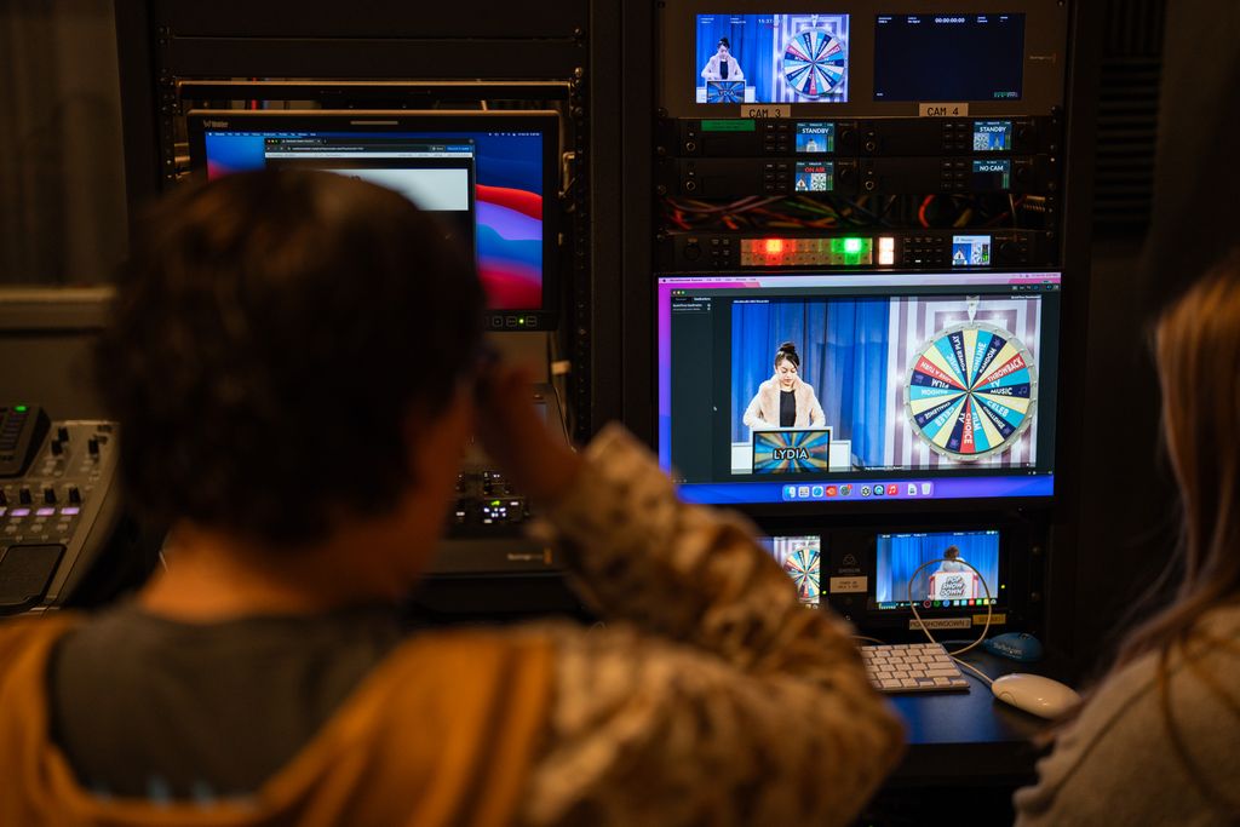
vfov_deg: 27.0
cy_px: 414
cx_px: 620
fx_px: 1722
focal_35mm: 50
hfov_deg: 39.6
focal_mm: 50
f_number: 1.4
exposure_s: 1/320
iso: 400
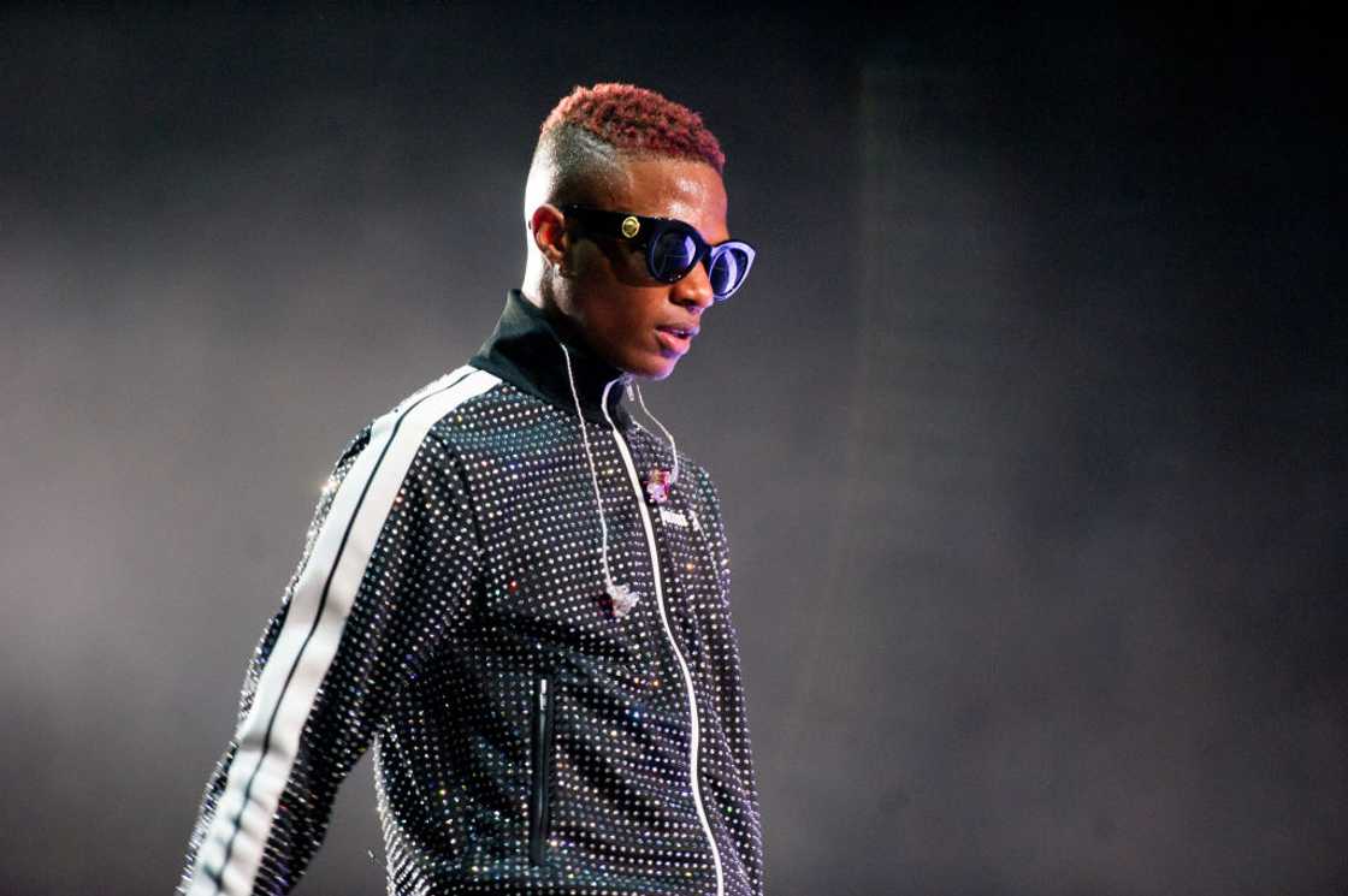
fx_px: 7483
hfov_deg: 10.3
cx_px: 674
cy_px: 448
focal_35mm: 200
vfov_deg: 6.9
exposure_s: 1/160
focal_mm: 200
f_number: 2.8
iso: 2000
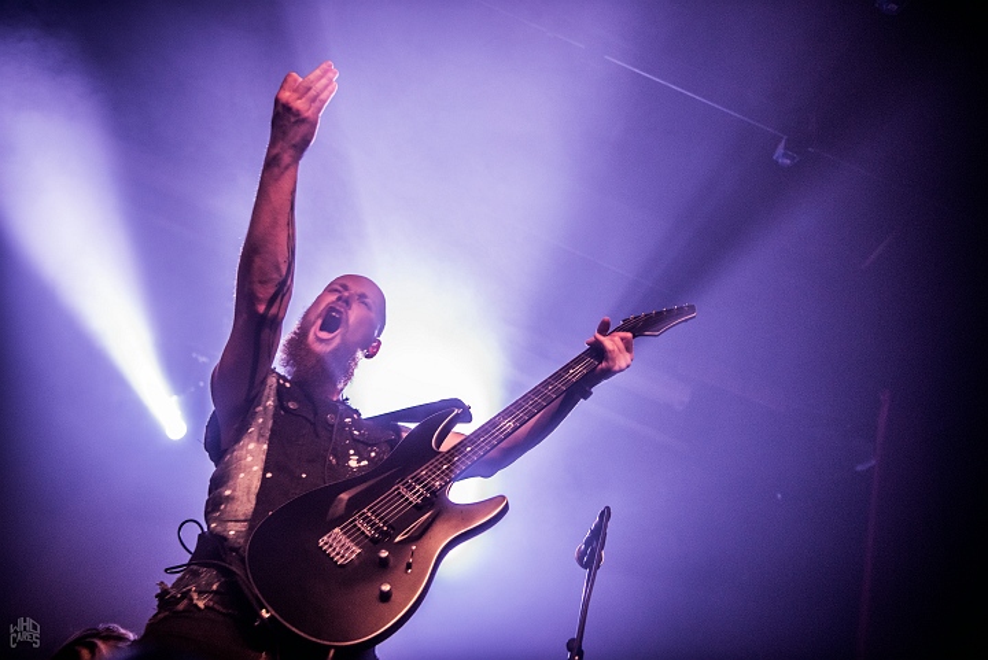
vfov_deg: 41.2
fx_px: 879
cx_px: 494
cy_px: 330
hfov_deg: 58.7
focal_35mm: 32
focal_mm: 32
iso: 1600
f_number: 2.8
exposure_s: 1/80
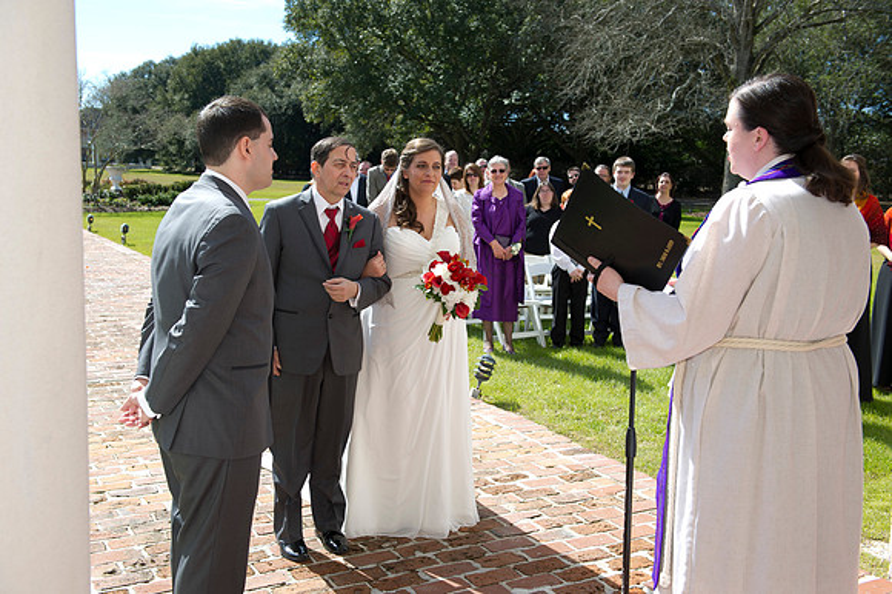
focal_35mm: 38
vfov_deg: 35.0
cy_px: 297
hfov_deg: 50.7
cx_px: 446
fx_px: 941
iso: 100
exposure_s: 1/320
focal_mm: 38
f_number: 5.6
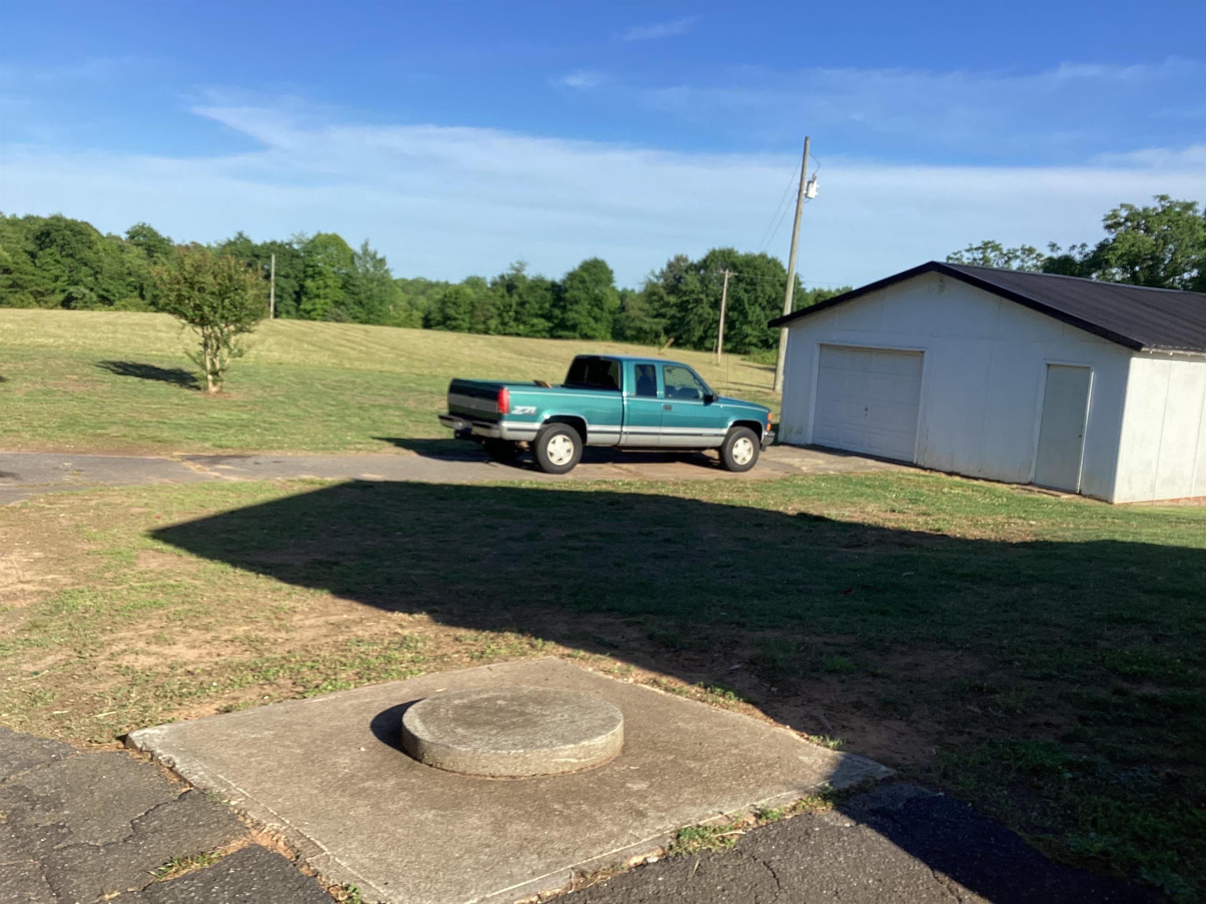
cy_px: 452
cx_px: 603
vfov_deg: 45.4
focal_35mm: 31
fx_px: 1080
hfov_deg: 58.4
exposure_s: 1/1087
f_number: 2.4
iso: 25
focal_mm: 3.3
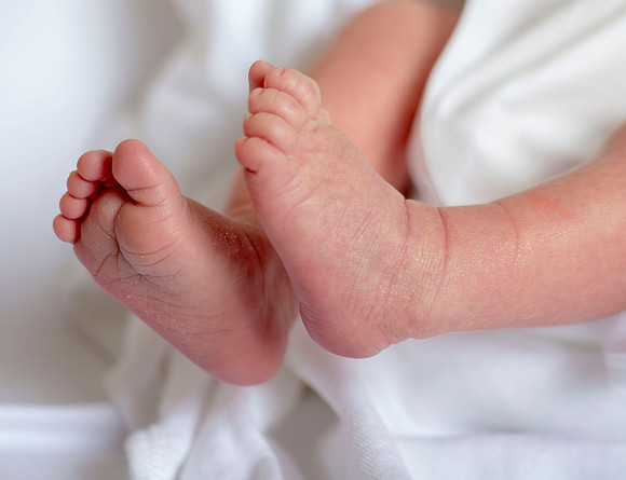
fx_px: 7244
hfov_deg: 4.9
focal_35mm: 397
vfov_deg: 3.8
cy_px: 178
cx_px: 227
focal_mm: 200
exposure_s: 1/200
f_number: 3.2
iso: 80
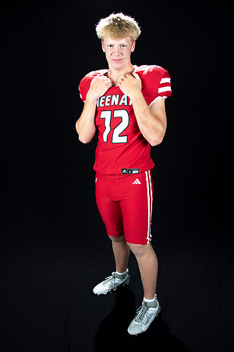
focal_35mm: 28
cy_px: 176
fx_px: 273
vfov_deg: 65.5
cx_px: 117
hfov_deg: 46.4
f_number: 9
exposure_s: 1/160
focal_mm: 28
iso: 320
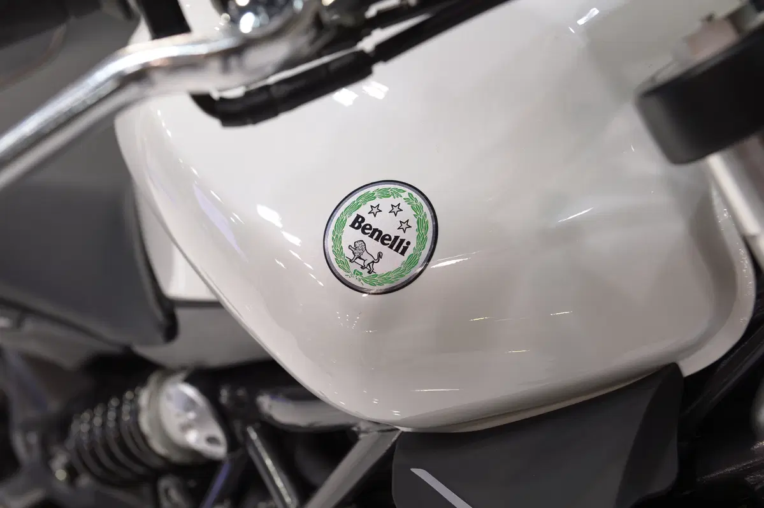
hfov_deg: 28.9
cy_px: 254
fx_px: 1484
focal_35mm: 70
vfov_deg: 19.4
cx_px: 382
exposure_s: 1/200
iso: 1000
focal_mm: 70
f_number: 6.3
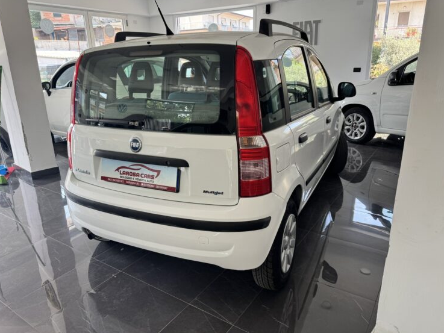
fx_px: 321
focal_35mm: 25
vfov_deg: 54.9
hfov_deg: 69.4
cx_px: 214
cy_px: 167
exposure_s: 1/121
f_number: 1.78
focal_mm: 6.76
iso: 64
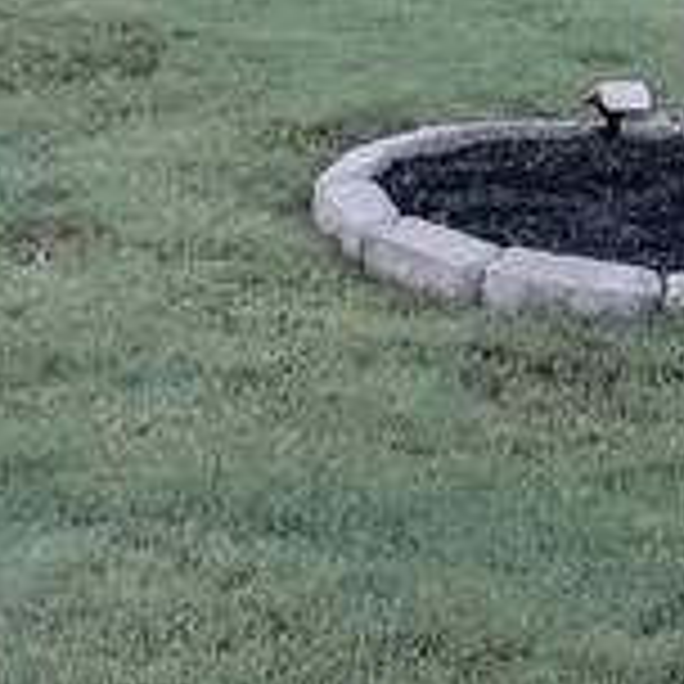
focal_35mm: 123
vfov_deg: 12.6
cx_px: -162
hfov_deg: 13.7
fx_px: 2747
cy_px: -639
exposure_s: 1/320
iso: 400
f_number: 8
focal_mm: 21.5
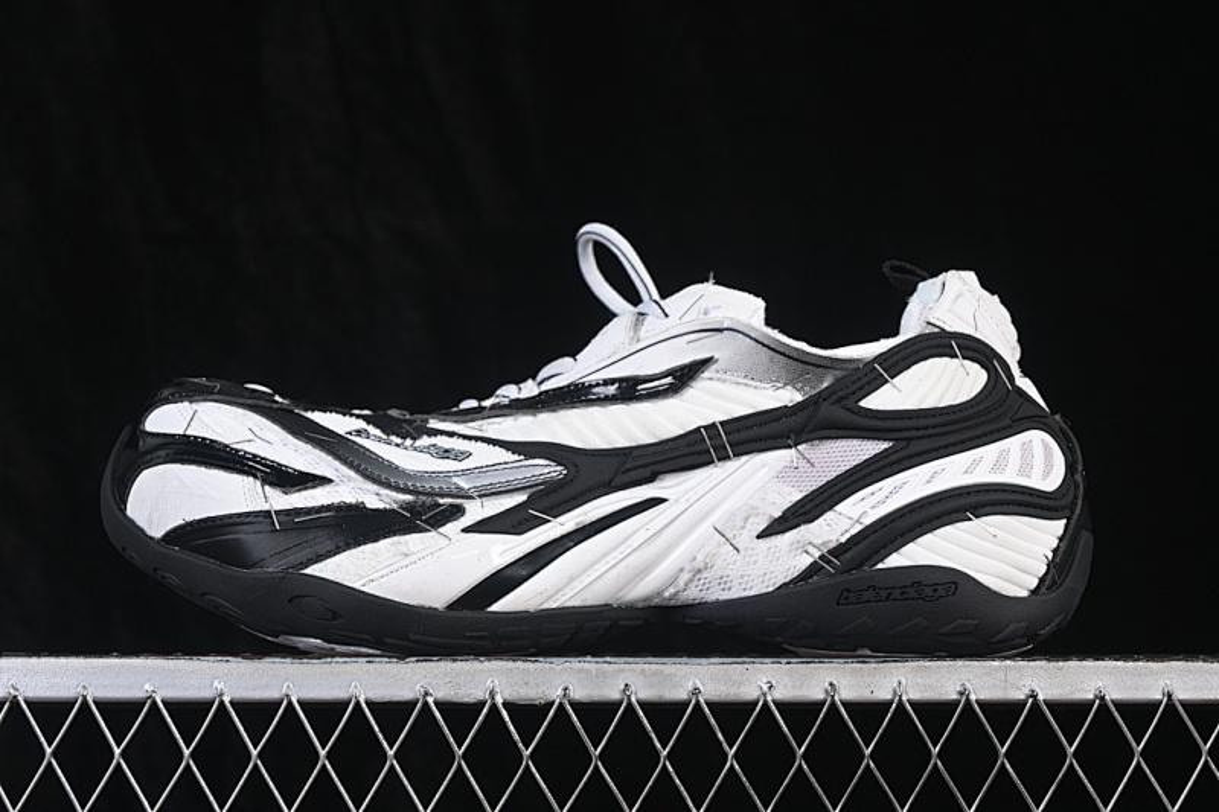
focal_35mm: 75
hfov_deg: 27.0
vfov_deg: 18.2
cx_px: 610
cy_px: 406
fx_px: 2539
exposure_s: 1/80
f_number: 7.1
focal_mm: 50
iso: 160
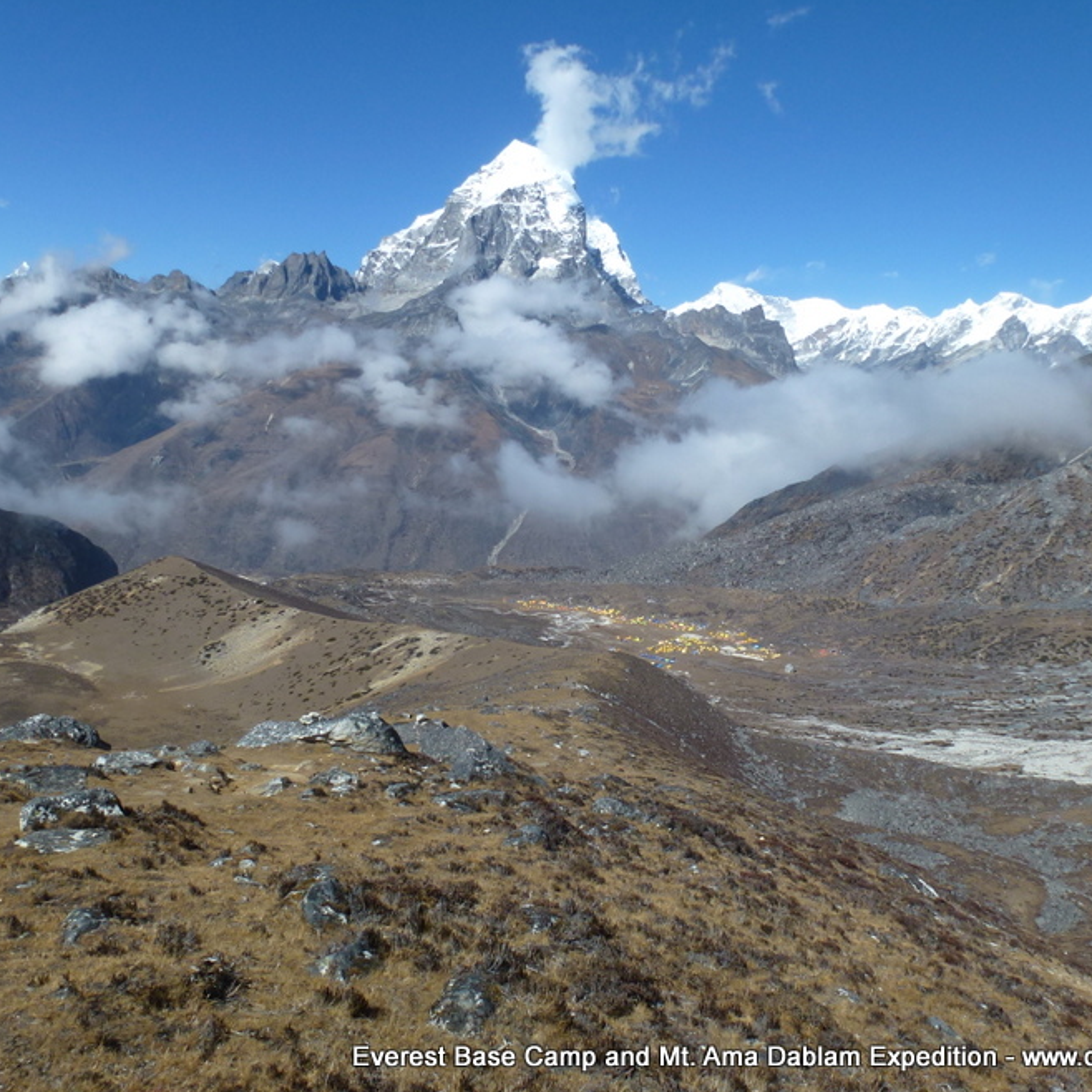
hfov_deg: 55.6
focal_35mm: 29
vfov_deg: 55.6
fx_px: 1035
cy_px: 542
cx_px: 583
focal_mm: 4.3
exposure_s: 1/1000
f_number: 4
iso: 100
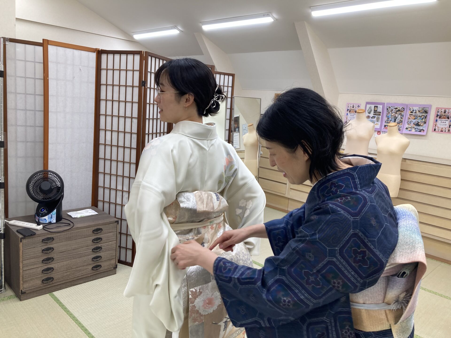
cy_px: 169
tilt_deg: -10.5
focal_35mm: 28
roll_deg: -4.5
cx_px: 226
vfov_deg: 49.7
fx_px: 365
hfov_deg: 63.4
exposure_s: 1/100
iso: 64
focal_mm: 3.99
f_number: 1.8
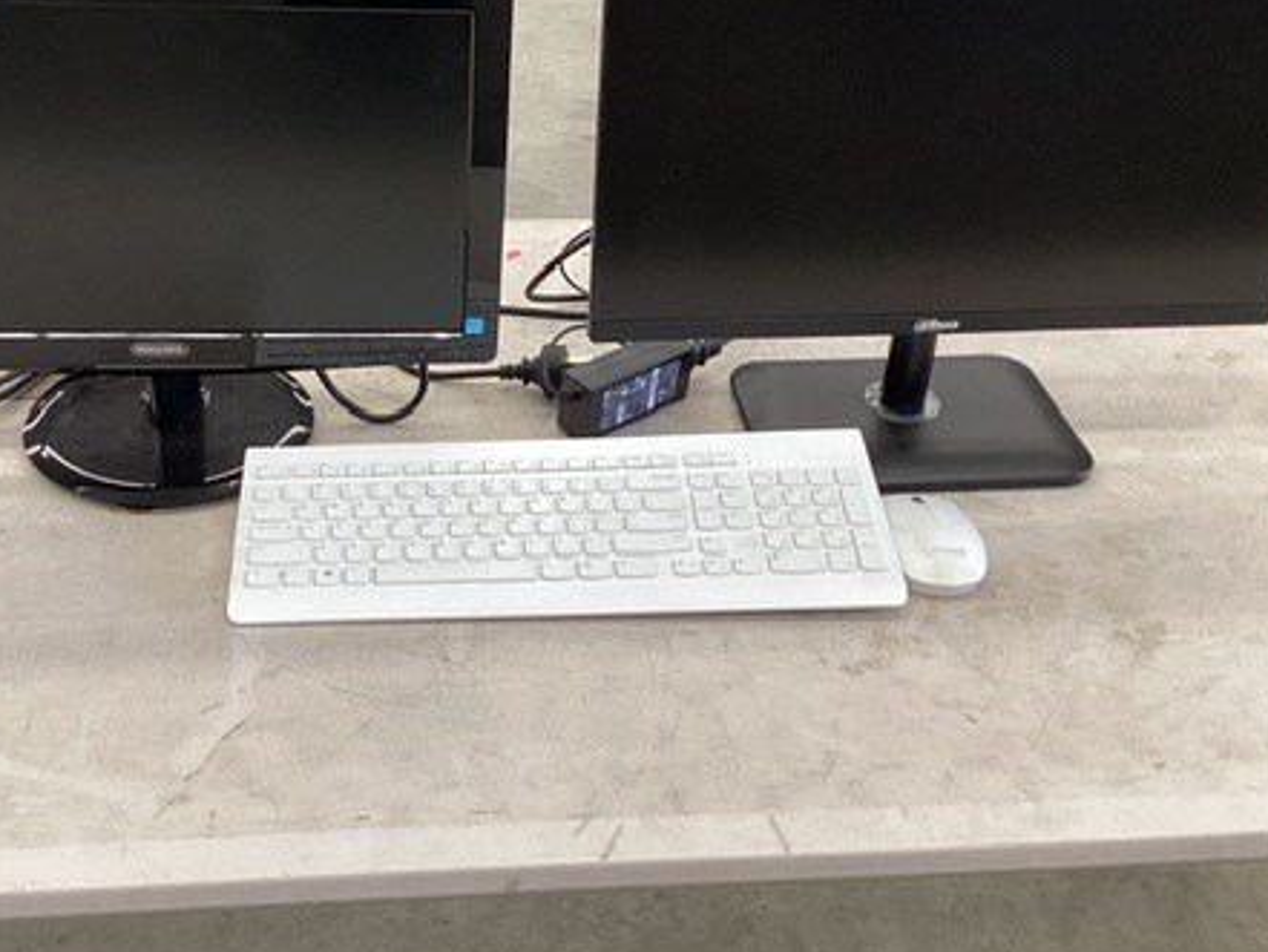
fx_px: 1649
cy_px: 391
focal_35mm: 45
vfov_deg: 32.1
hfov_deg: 41.9
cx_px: 520
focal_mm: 3.3
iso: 80
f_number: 2.4
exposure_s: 1/100
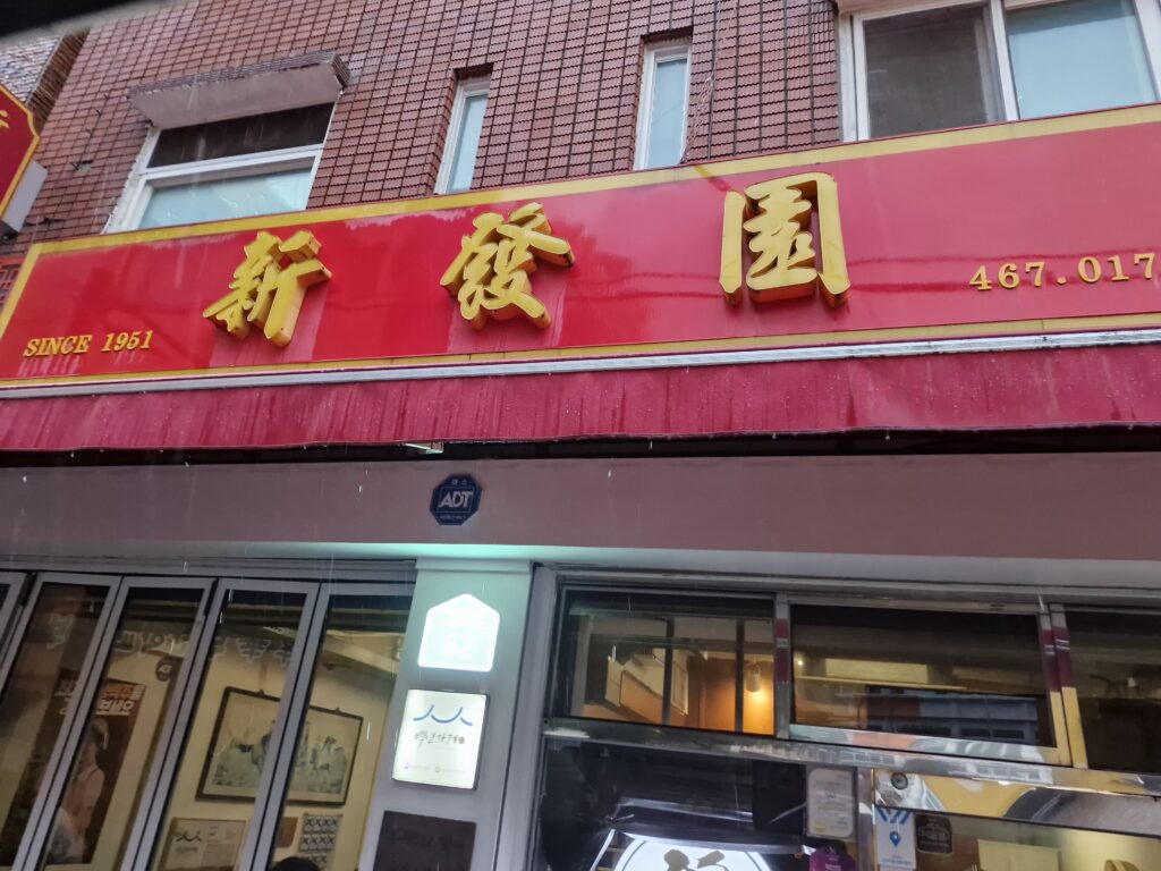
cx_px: 580
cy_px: 436
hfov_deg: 73.9
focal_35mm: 23
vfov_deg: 58.9
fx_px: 771
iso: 640
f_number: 1.8
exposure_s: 1/120
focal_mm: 5.54
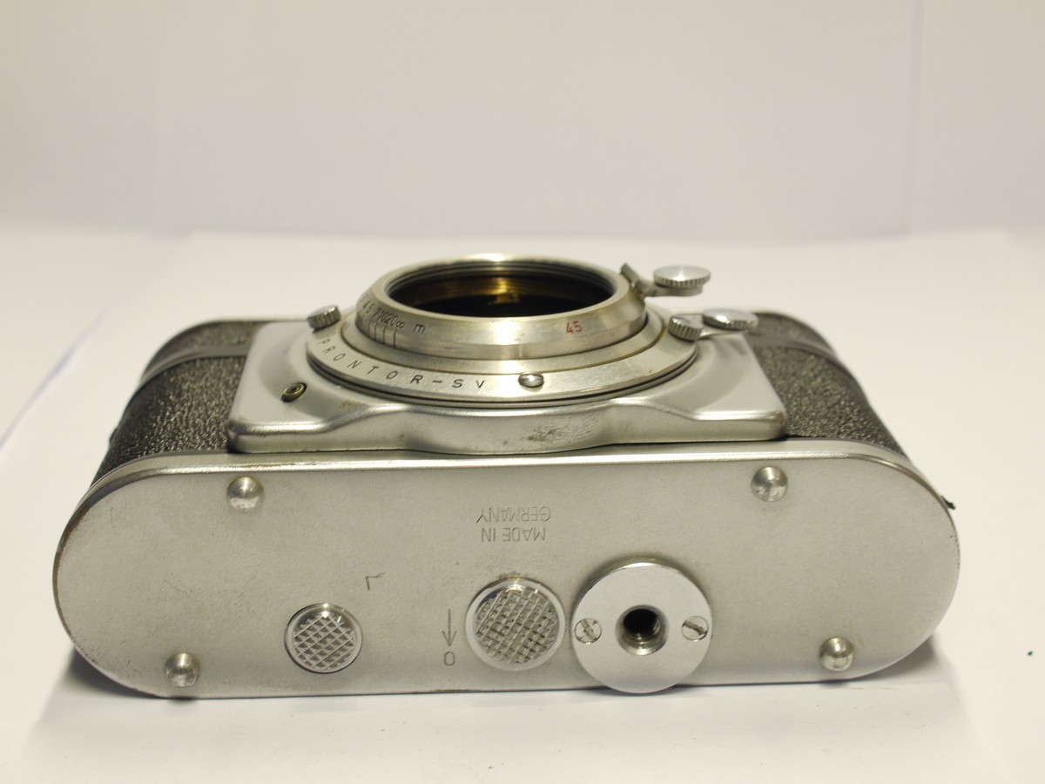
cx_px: 522
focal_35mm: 60
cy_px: 392
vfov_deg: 24.4
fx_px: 1811
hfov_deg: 32.2
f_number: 8
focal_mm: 30
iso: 400
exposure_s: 1/13
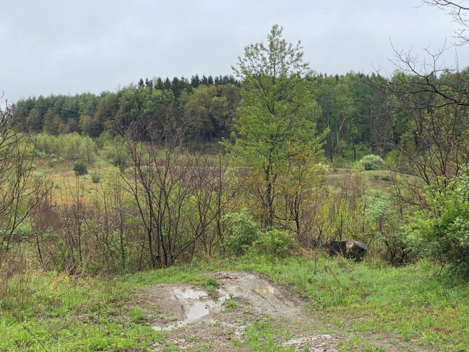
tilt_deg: -1.5
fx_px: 718
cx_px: 233
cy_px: 176
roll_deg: +2.9
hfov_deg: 36.2
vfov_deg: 27.5
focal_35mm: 53
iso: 20
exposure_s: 1/737
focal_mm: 6
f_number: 2
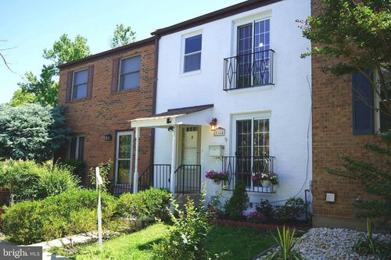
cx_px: 196
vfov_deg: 39.9
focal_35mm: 33
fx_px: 358
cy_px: 130
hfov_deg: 57.2
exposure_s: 1/100
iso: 100
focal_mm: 33
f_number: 7.1
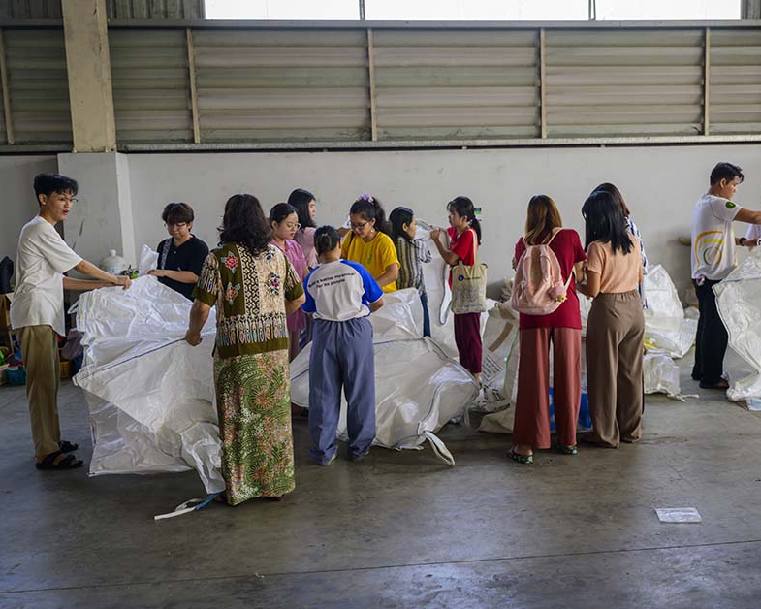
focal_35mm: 39
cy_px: 309
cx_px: 464
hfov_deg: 46.5
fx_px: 878
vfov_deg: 38.2
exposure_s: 1/250
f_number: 2.8
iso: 250
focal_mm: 34
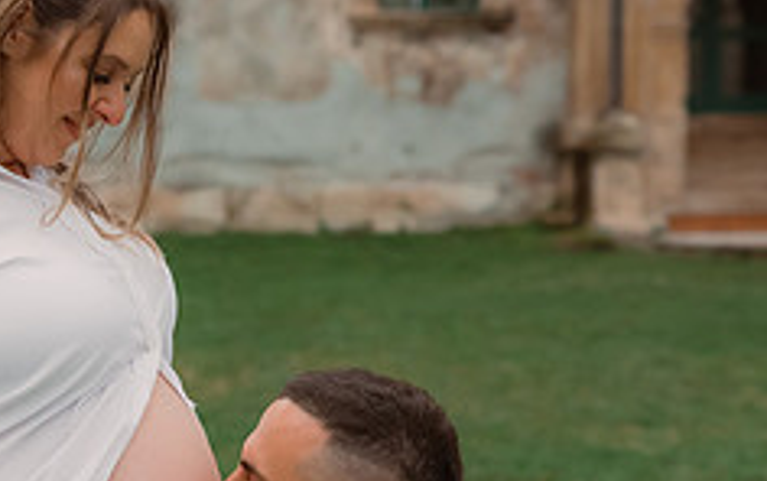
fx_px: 3557
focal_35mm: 170
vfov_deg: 7.7
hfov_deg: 12.2
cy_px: 345
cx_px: 20
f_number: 3.2
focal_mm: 58
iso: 2000
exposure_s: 1/320
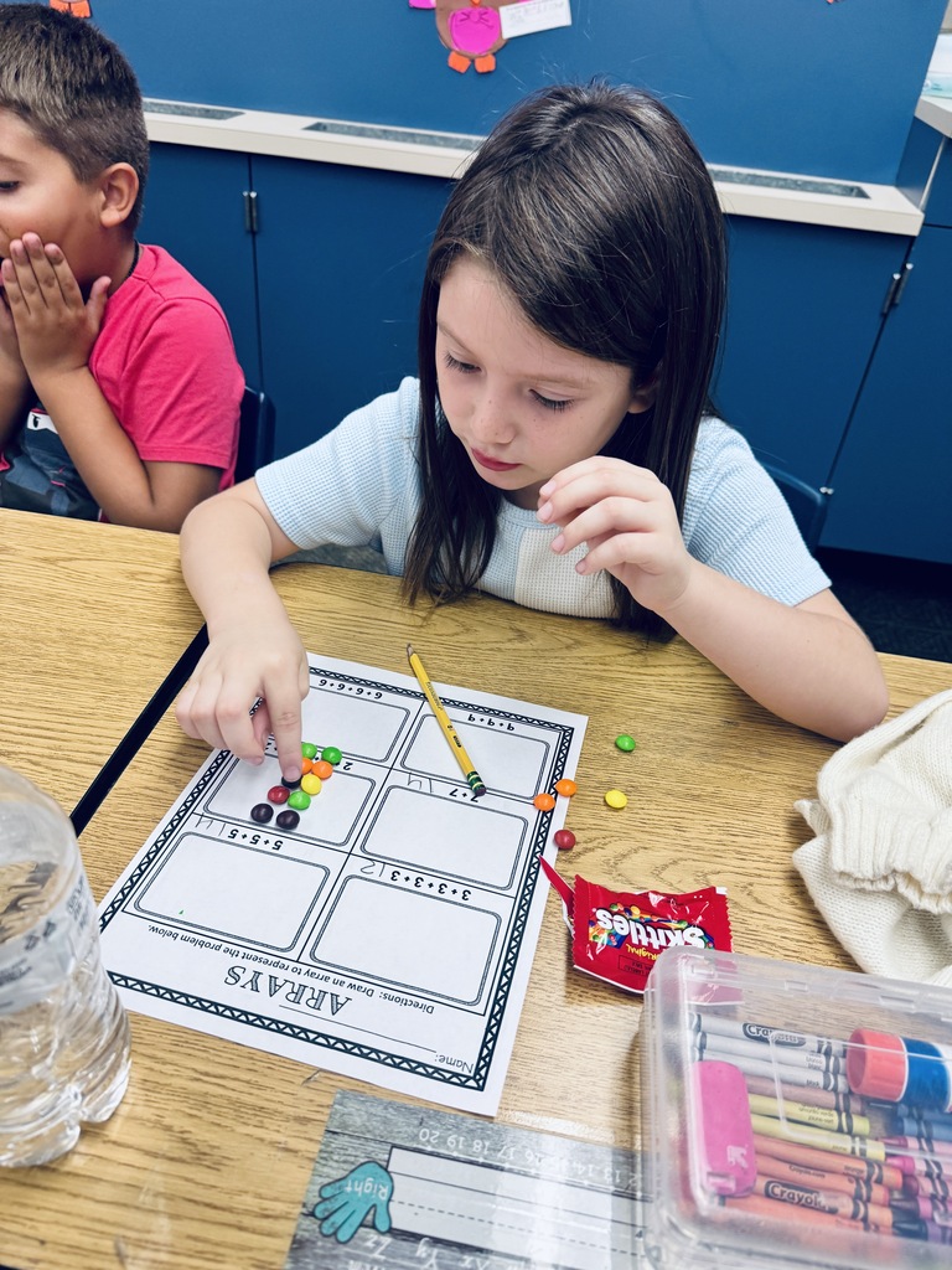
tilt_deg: -36.6
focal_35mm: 24
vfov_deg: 71.6
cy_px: 635
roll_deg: -4.6
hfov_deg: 56.8
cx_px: 476
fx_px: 880
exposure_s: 1/120
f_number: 1.78
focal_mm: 6.76
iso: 200
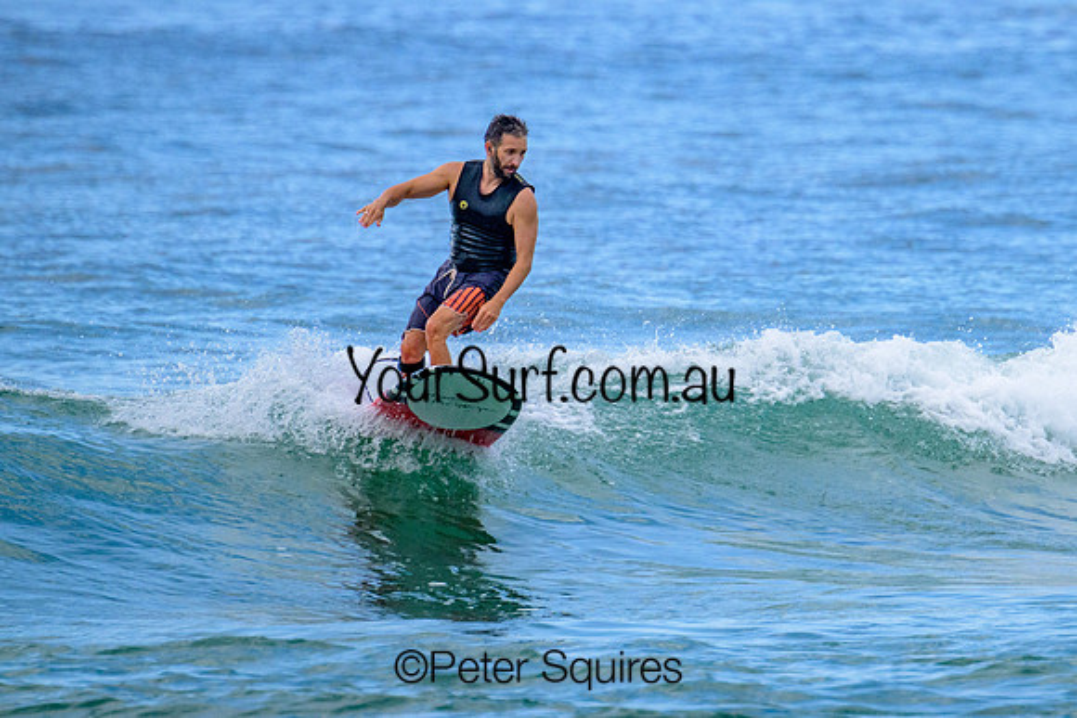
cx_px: 731
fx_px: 32513
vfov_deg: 1.3
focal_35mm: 1087
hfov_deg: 1.9
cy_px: 261
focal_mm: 800
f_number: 13
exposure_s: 1/1250
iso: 1600
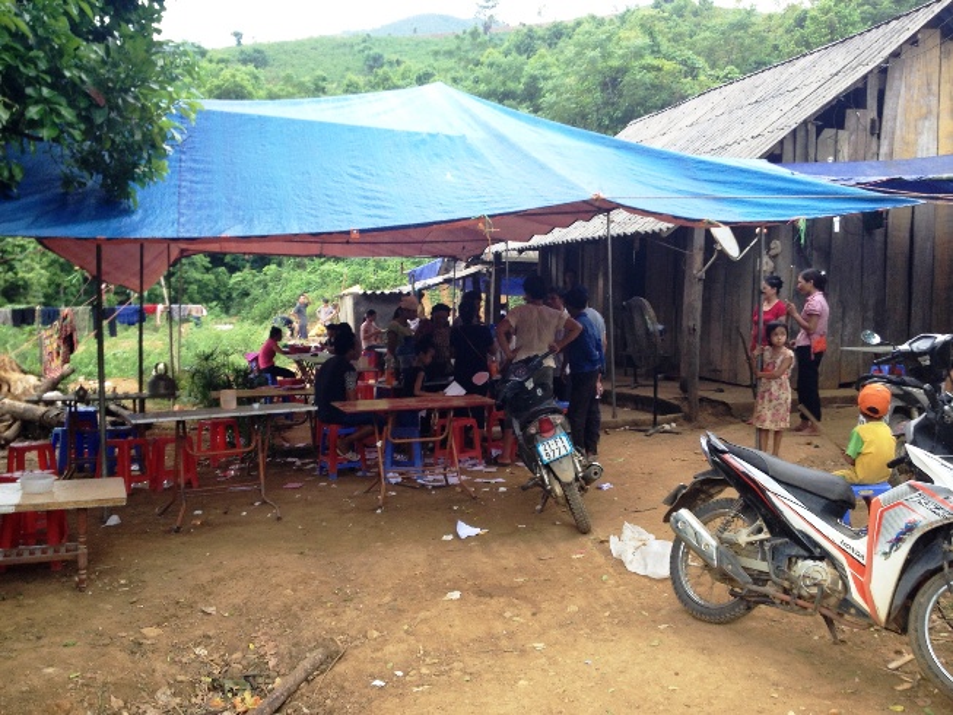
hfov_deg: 52.6
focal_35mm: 35
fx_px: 964
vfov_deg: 40.7
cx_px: 476
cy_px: 358
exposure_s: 1/120
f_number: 2.4
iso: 50
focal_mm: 4.28
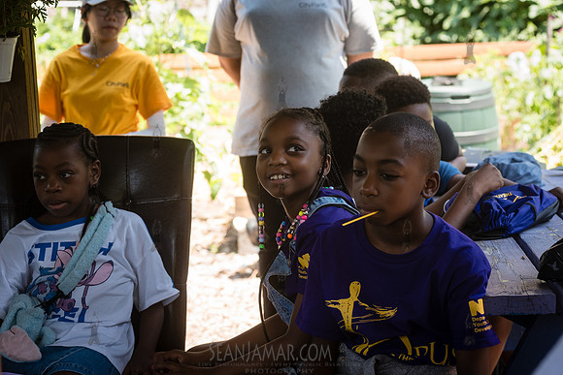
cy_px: 188
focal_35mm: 80
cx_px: 282
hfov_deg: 25.4
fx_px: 1251
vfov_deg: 17.1
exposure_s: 1/200
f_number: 5.6
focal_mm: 80
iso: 500
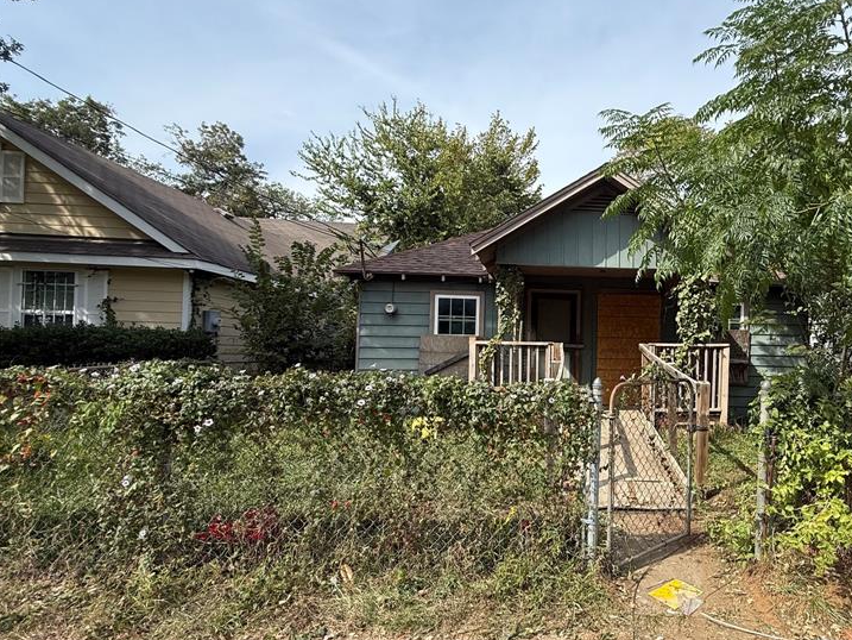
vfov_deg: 65.9
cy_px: 349
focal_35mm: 20
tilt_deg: +1.9
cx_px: 601
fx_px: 492
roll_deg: -1.3
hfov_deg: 77.7
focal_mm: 2.22
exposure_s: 1/970
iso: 64
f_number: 2.2
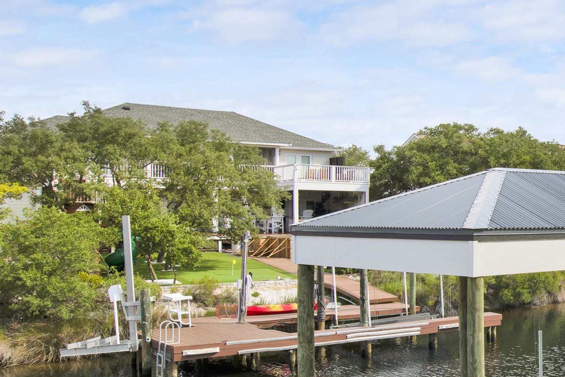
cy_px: 215
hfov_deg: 31.6
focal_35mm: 49
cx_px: 723
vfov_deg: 27.5
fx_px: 769
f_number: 11
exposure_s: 1/320
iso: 200
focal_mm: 19
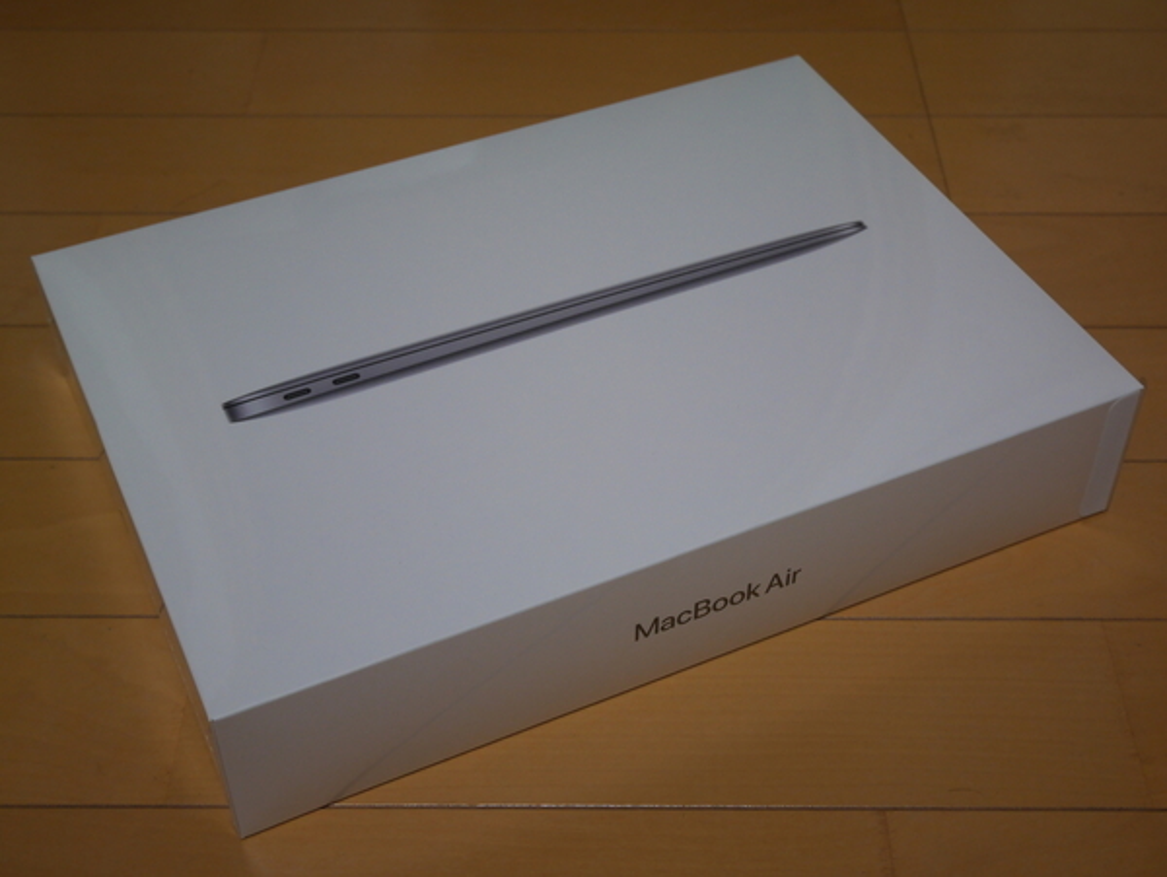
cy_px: 438
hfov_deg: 38.2
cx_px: 584
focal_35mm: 50
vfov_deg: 29.1
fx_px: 1687
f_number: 5.2
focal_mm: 25
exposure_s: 1/60
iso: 640
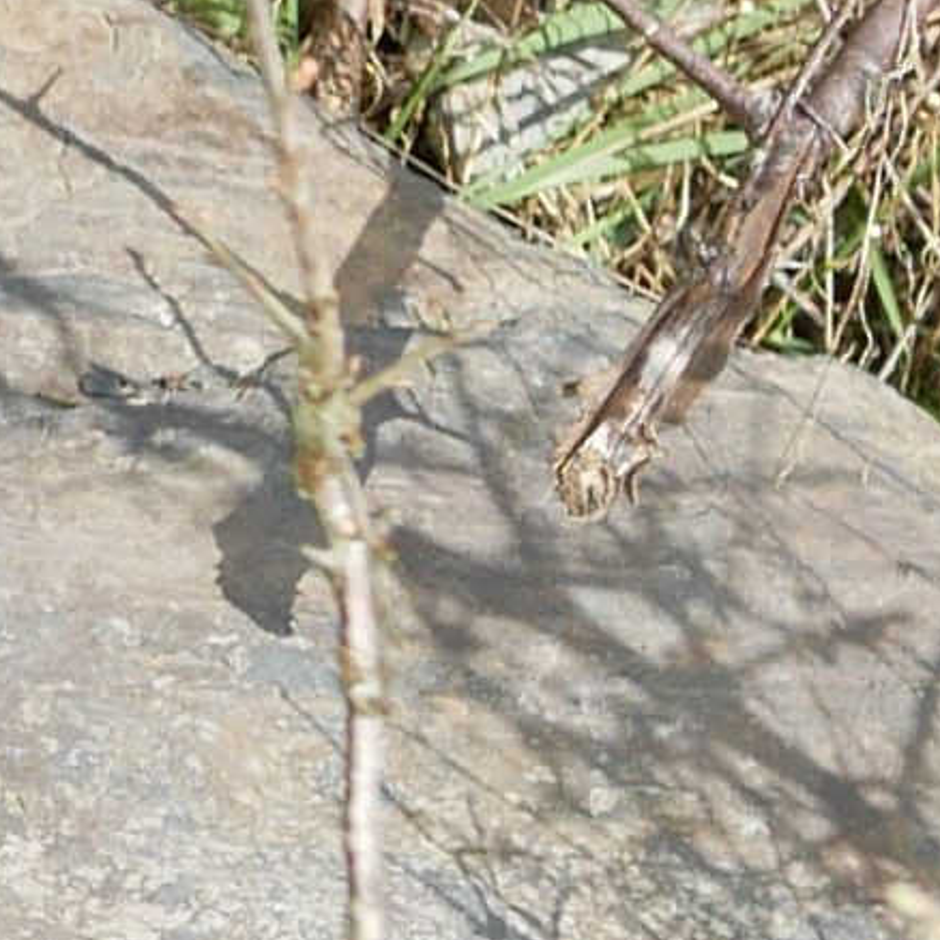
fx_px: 11398
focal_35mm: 371
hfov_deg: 4.6
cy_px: 148
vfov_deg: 4.7
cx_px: -1152
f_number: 4.5
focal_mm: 20
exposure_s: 1/800
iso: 200
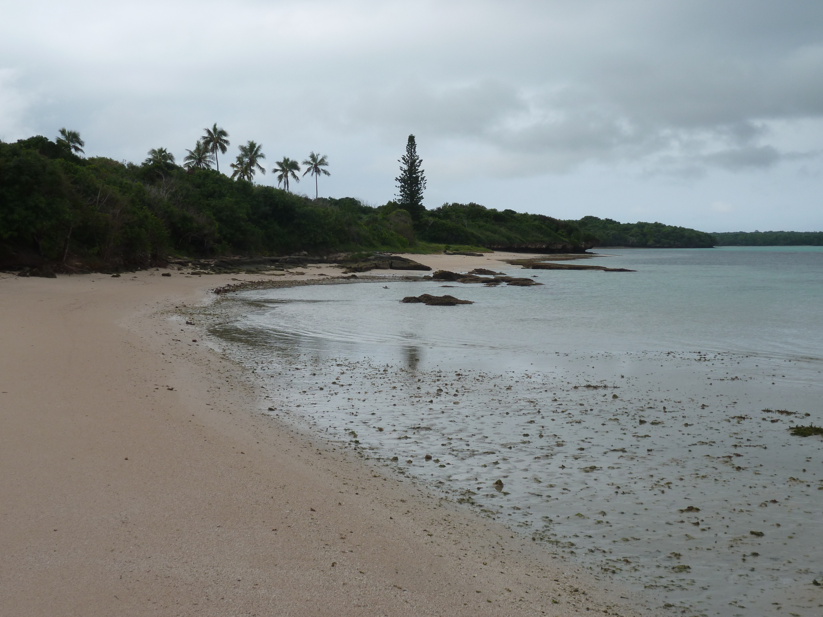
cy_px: 308
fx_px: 1403
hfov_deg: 32.7
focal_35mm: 59
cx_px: 412
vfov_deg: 24.8
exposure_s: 1/400
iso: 80
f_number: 3.9
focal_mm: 9.7
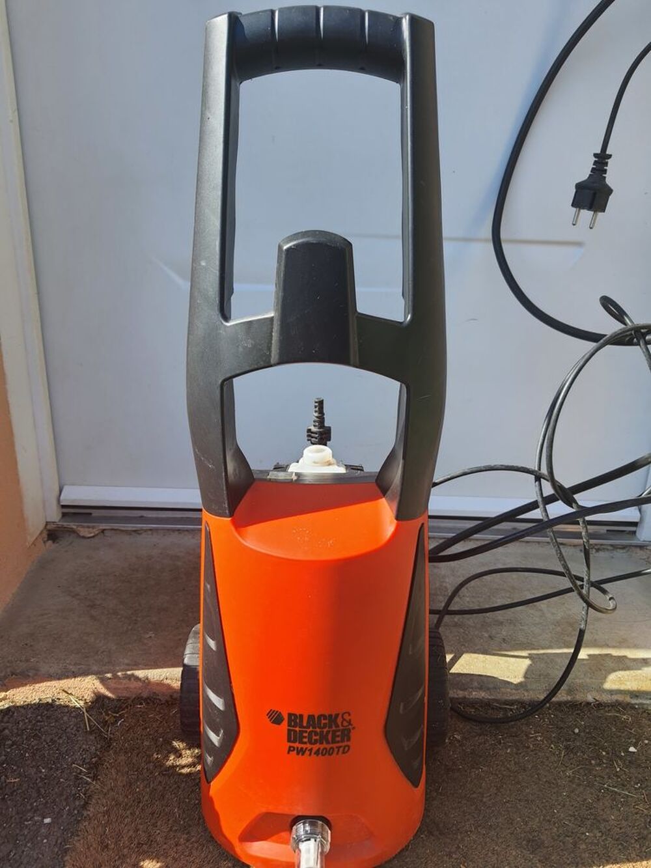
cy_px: 434
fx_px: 652
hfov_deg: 53.1
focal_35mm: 26
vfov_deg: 67.3
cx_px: 326
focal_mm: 4.32
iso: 50
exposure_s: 1/1100
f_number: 1.7
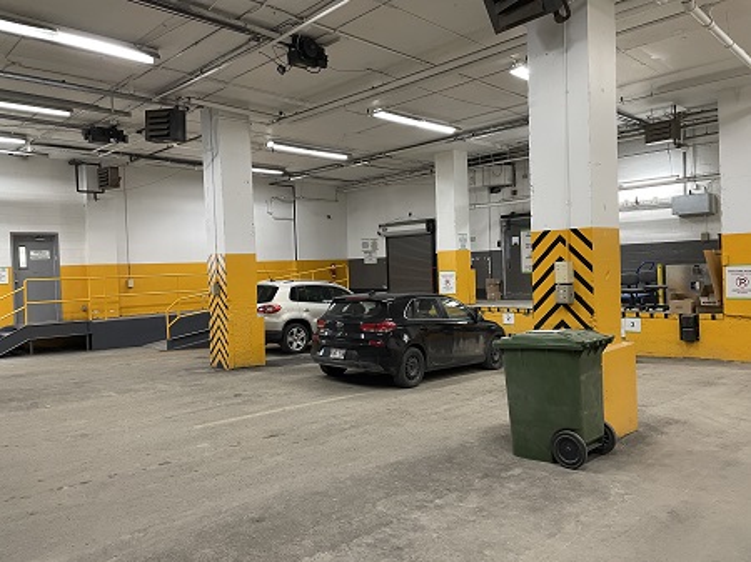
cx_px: 376
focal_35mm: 26
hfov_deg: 67.3
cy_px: 281
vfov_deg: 53.0
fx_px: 564
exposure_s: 1/60
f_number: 1.6
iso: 400
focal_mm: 4.2
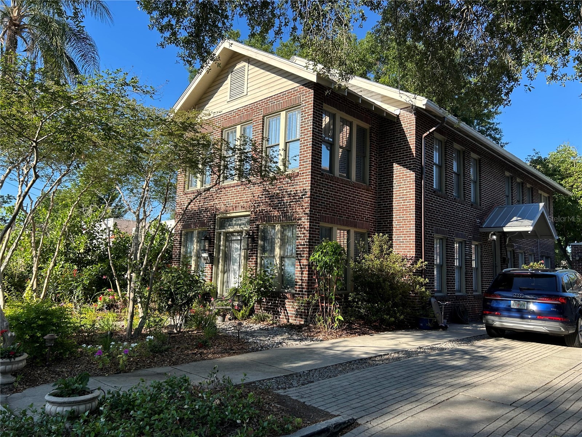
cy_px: 218
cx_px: 291
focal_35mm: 26
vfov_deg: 53.1
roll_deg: -1.6
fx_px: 437
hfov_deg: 67.3
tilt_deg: +7.9
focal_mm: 5.7
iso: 50
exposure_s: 1/1295
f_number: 1.5
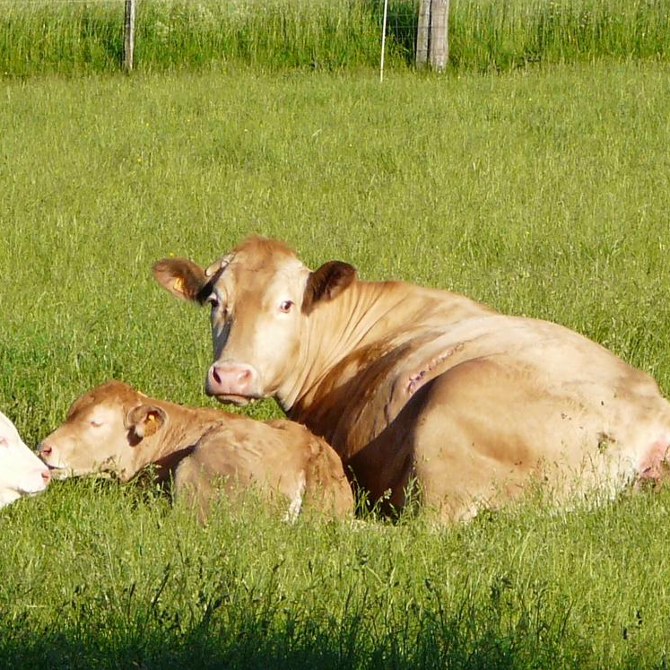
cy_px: 335
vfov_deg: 4.2
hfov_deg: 4.2
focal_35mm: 419
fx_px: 9175
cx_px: 284
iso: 100
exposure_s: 1/200
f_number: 5.6
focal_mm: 36.5
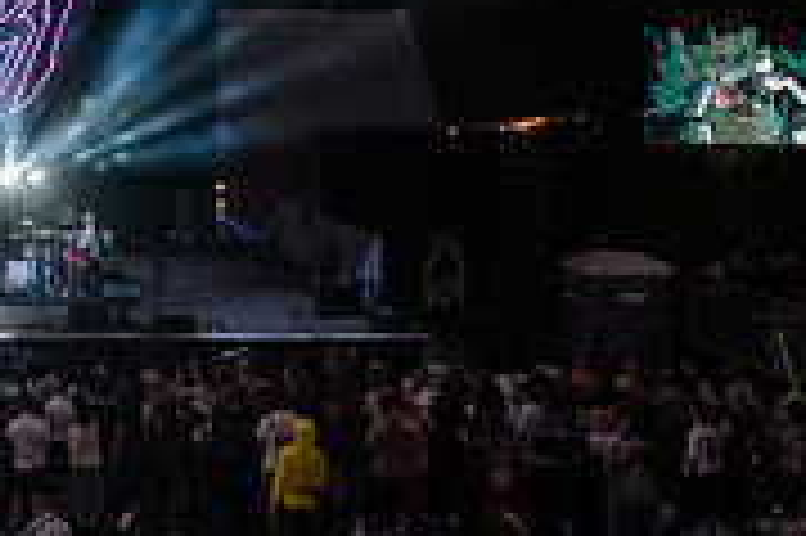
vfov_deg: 16.3
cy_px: 117
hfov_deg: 22.6
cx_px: -154
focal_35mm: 83
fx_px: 1857
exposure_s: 1/400
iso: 5000
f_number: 4
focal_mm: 24
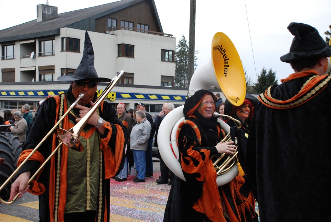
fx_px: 442
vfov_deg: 28.1
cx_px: 166
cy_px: 111
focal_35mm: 48
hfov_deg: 41.1
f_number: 5.6
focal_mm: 32
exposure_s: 1/125
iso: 140
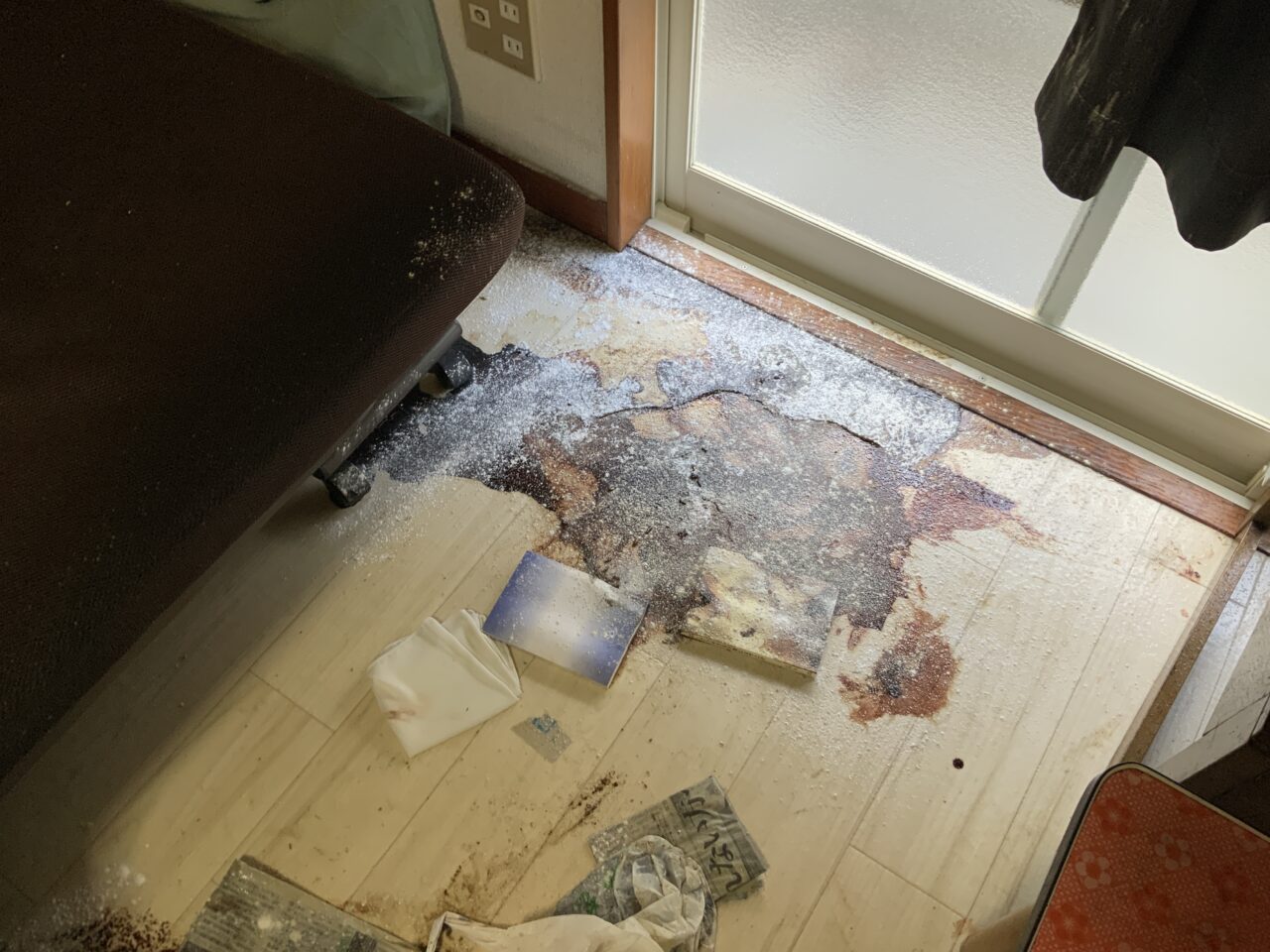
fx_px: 1064
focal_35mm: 29
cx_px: 635
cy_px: 476
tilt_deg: -58.7
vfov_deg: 48.2
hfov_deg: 61.7
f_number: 1.8
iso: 50
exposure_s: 1/50
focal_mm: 3
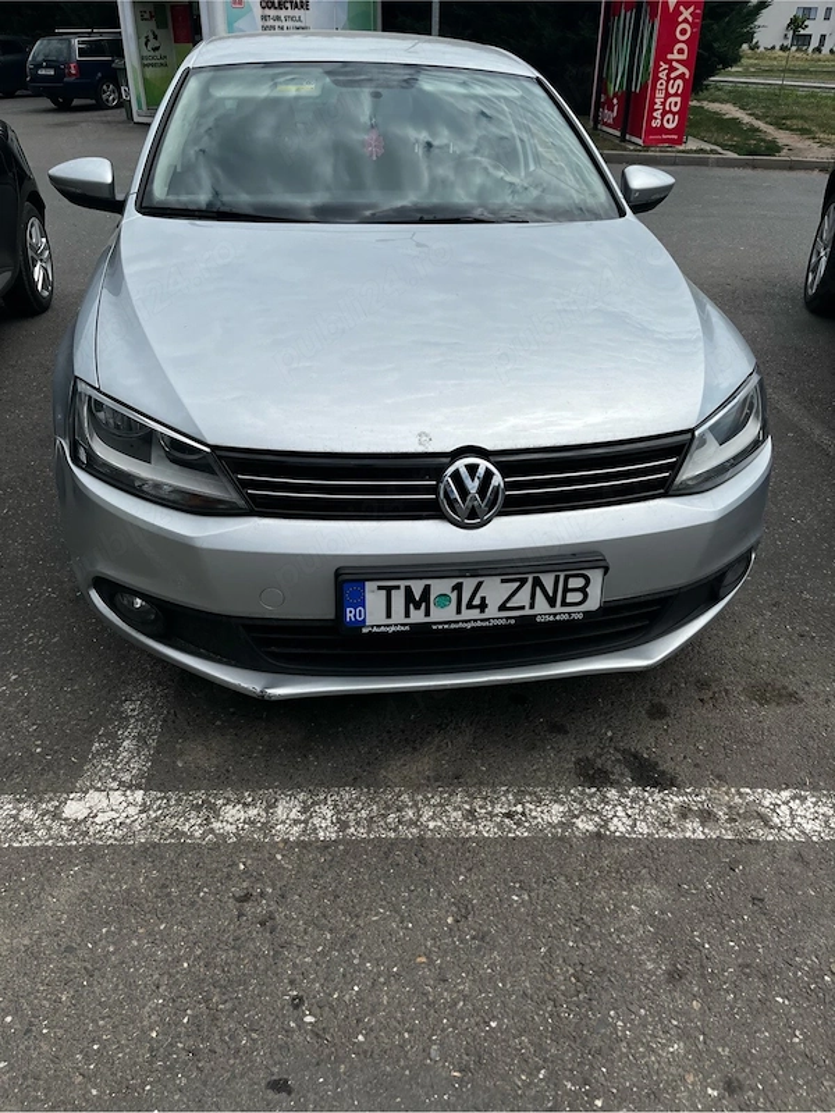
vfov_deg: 67.3
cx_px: 418
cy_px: 556
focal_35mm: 26
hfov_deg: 53.1
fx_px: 836
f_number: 1.6
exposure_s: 1/4854
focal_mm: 5.1
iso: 50
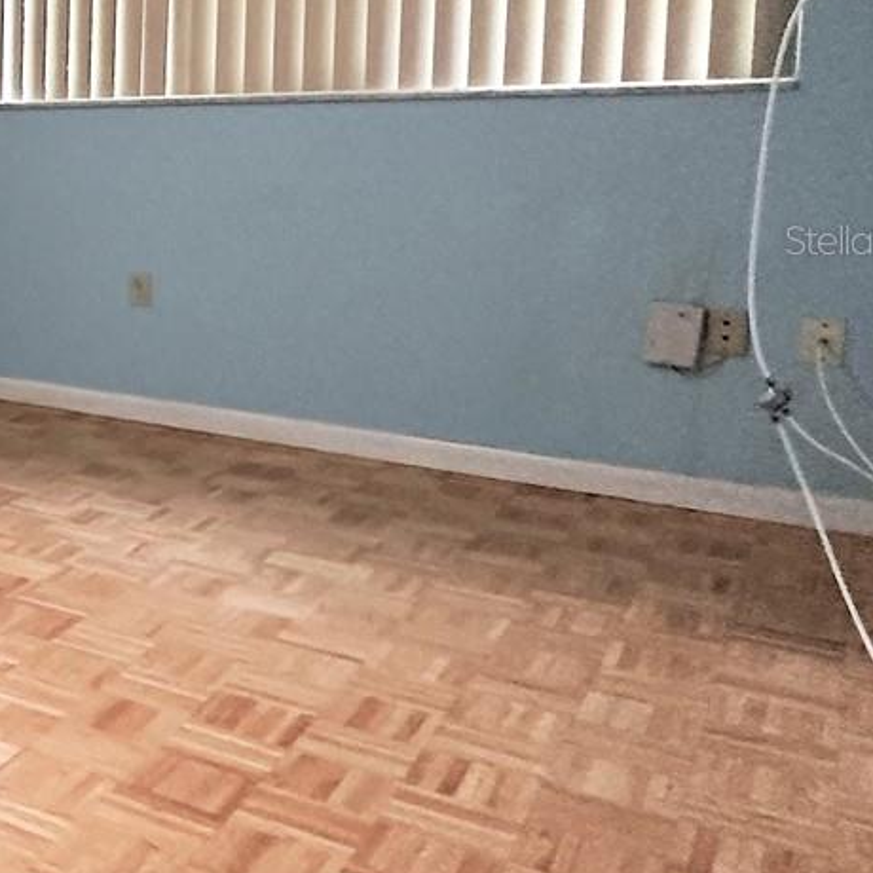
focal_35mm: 43
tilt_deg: -6.7
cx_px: -553
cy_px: 240
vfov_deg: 38.4
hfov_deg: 25.0
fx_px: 1227
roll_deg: +1.6
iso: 400
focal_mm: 2.22
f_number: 2.2
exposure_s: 1/60
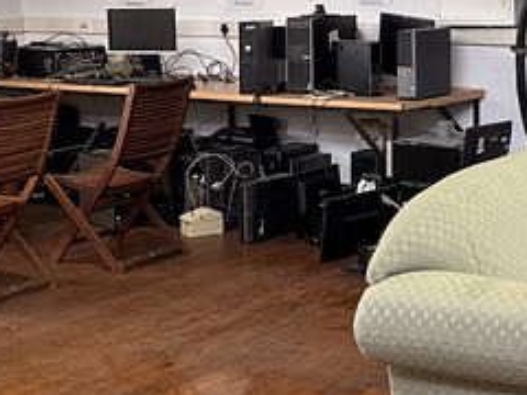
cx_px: 358
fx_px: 1218
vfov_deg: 18.3
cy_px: 90
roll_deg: -1.4
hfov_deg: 24.3
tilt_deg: -5.1
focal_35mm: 80
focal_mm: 6.76
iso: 200
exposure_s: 1/167
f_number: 1.78
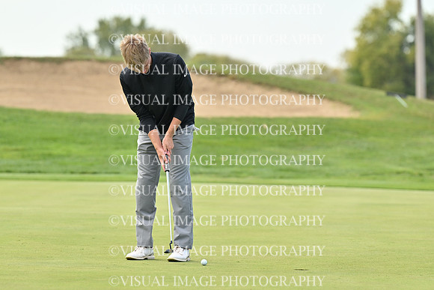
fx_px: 3617
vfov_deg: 4.6
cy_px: 145
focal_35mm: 300
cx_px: 217
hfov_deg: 6.9
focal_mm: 200
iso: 200
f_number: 3.5
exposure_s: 1/1250
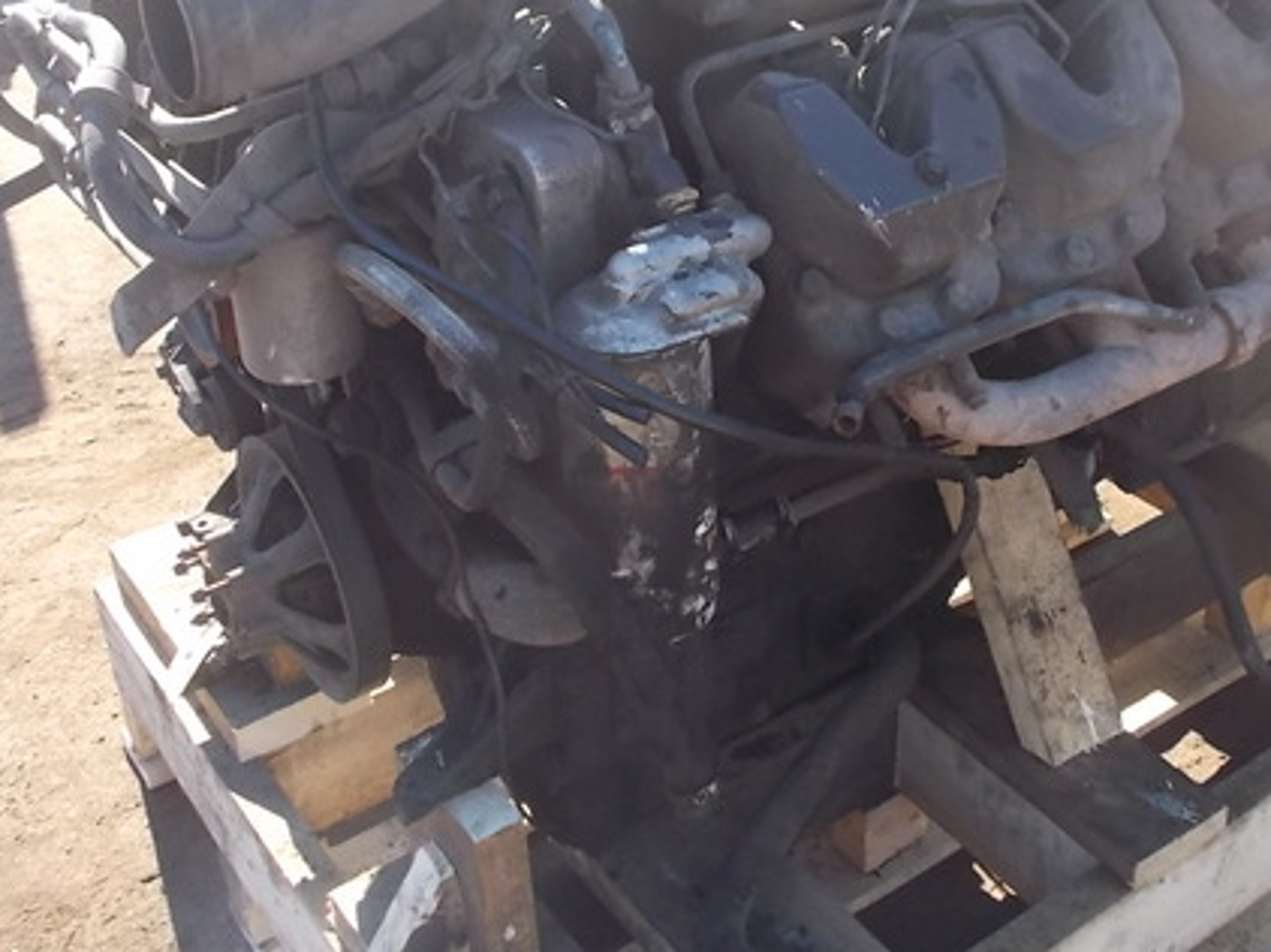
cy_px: 304
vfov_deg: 32.5
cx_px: 780
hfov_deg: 42.7
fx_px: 1615
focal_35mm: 44
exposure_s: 1/250
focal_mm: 4.1
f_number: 3.3
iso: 160
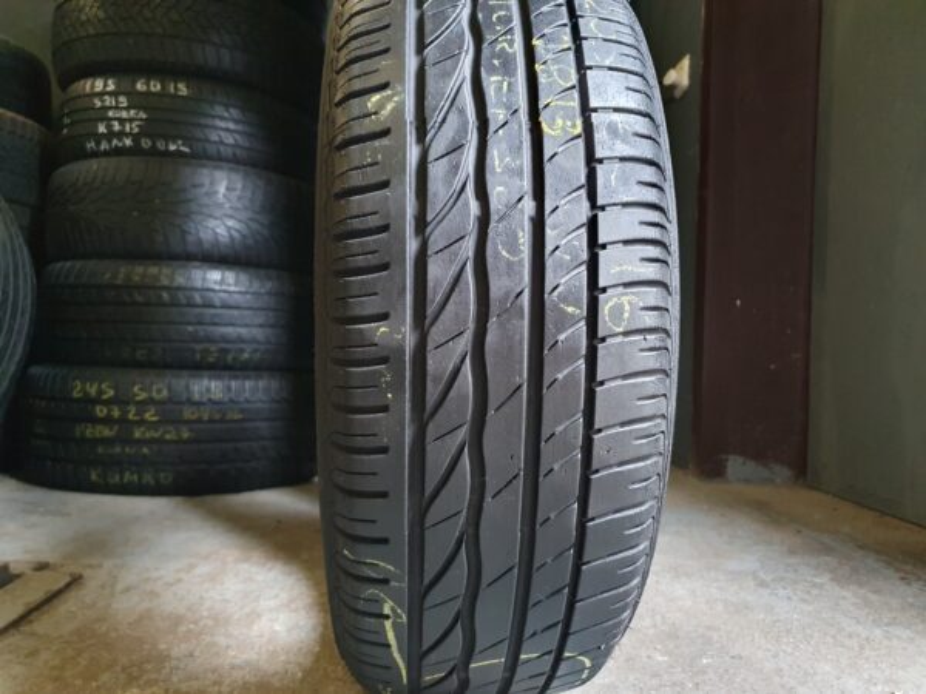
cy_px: 347
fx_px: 696
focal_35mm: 26
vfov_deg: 53.1
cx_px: 463
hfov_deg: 67.3
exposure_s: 1/50
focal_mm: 4.32
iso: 640
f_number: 1.5
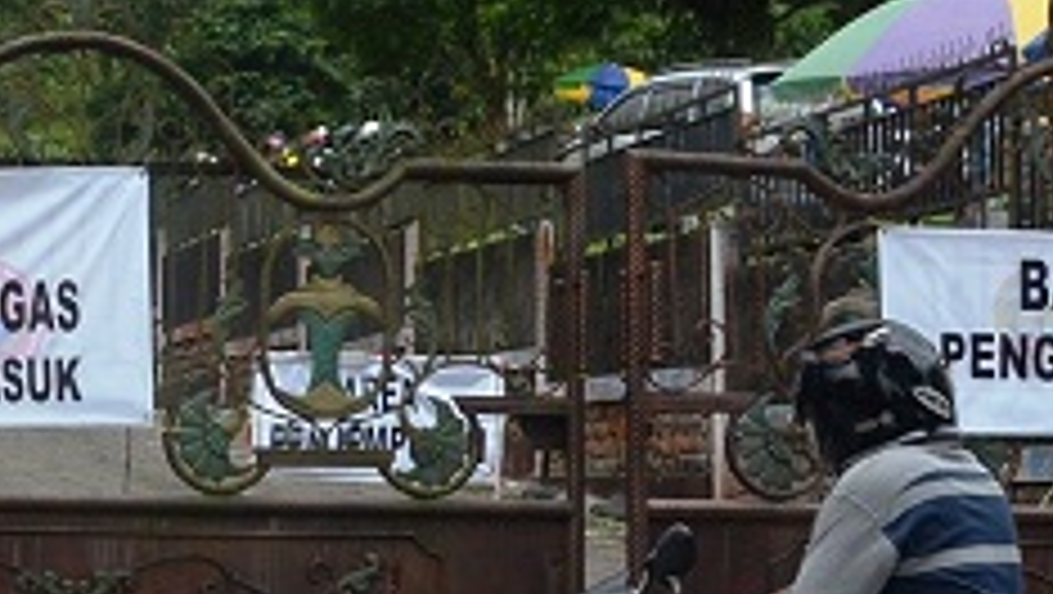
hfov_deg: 18.3
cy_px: 522
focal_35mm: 107
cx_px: -396
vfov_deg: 11.3
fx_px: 2990
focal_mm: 18
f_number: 8
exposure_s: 1/400
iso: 400
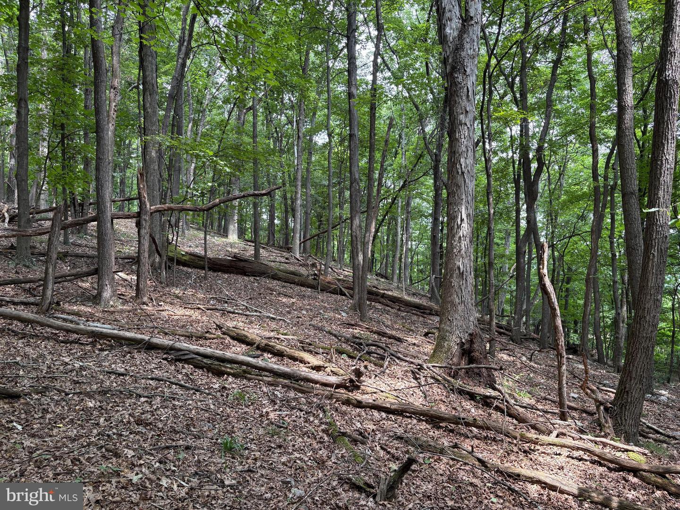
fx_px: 511
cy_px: 255
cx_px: 340
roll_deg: +3.4
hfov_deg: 67.3
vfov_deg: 53.1
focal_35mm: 26
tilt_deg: +2.1
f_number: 1.6
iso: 80
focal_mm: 5.96
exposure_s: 1/127
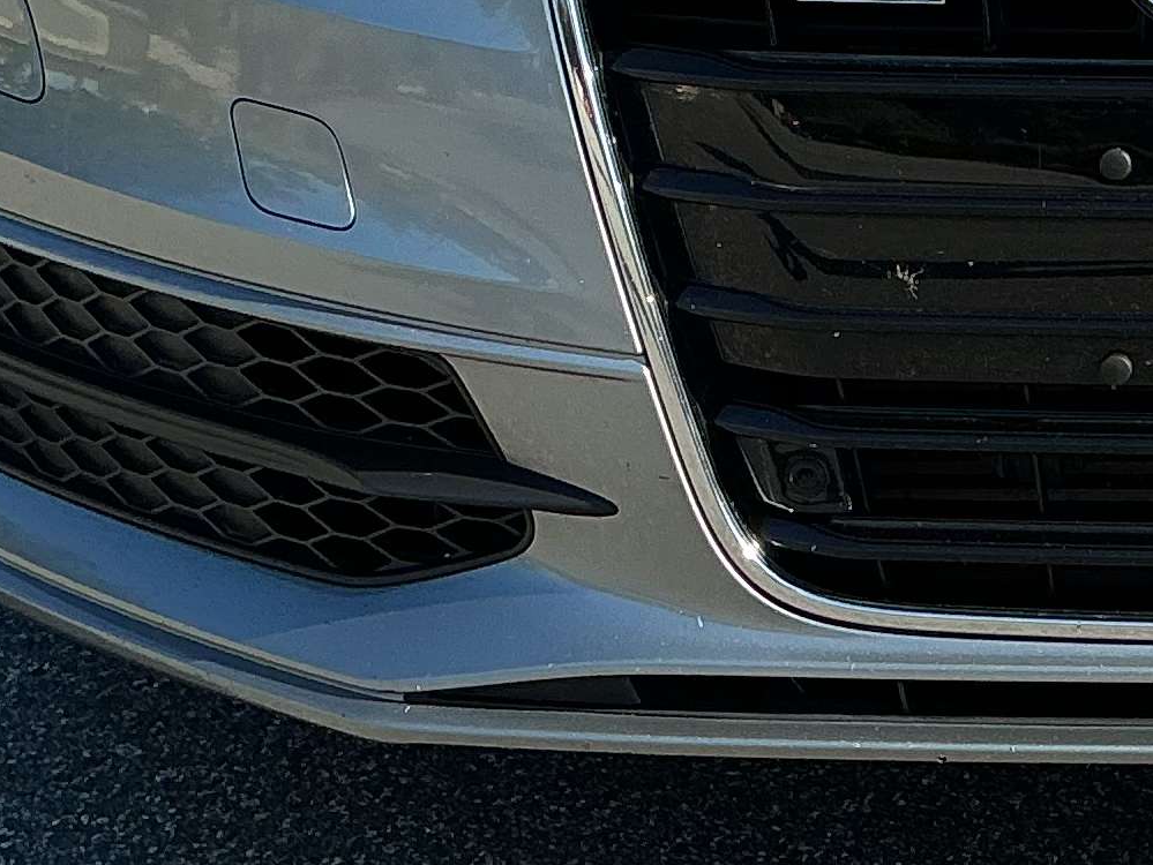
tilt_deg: -13.2
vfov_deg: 12.5
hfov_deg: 16.2
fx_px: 3898
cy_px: -48
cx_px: 1324
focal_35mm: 117
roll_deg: +1.2
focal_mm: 3
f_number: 1.8
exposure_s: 1/1035
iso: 25
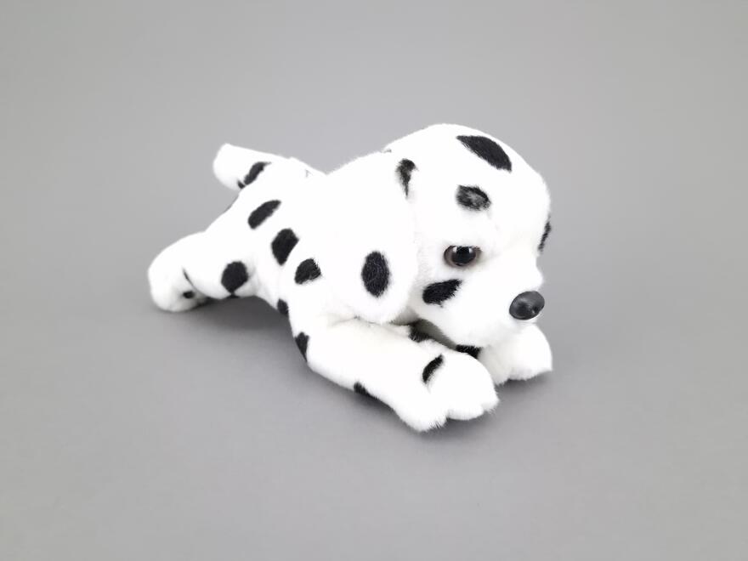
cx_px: 374
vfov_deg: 58.9
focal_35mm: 23
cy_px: 280
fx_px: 497
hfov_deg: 73.9
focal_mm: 6.4
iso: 800
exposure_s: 1/500
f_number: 1.8
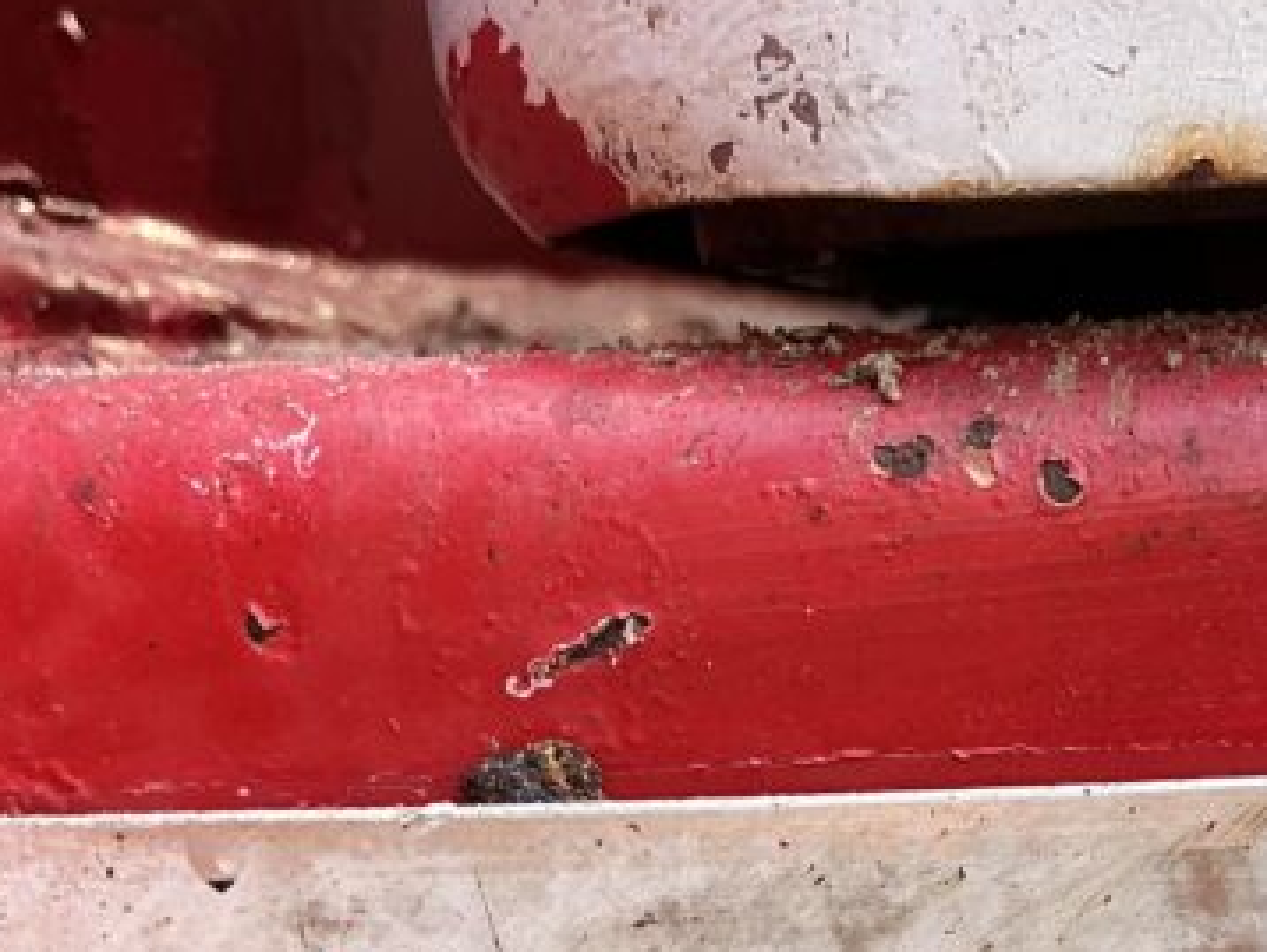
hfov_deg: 23.9
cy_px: 1143
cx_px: 1055
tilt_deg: -13.8
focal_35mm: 80
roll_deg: +3.2
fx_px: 2930
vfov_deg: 17.6
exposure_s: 1/122
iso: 40
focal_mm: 3
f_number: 1.8
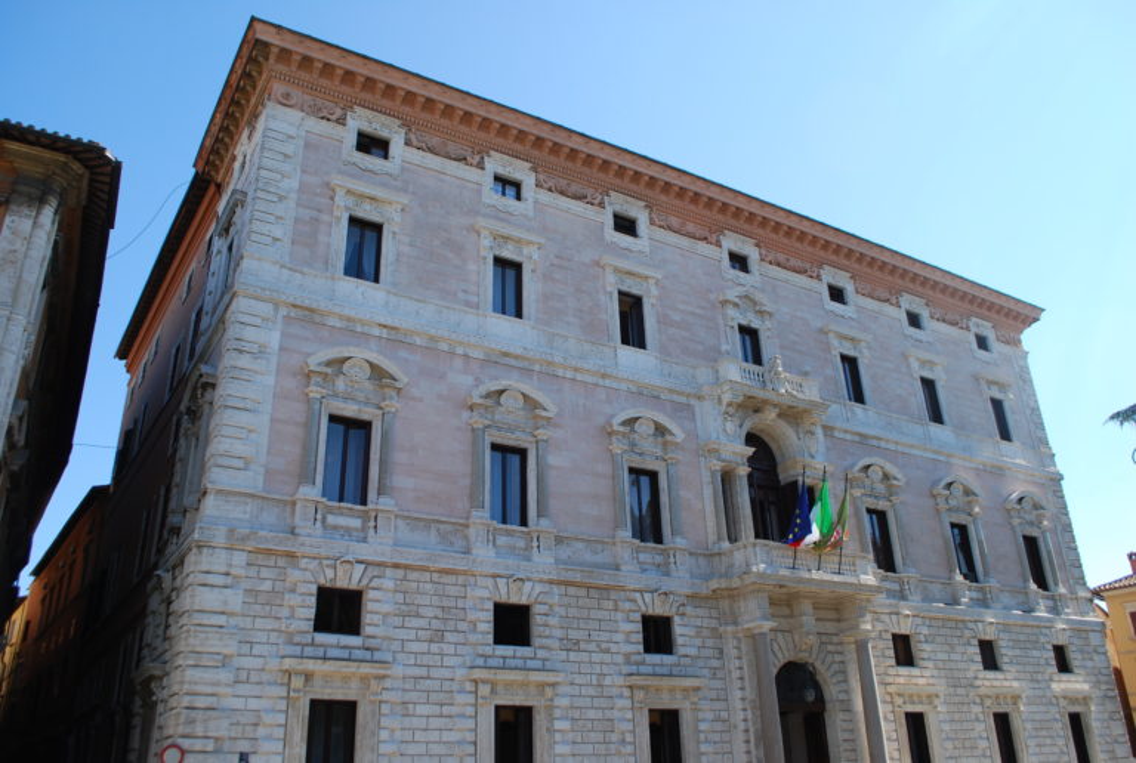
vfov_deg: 48.2
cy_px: 382
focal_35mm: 27
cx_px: 568
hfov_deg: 67.3
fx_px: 854
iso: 100
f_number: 6.3
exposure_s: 1/160
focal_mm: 18
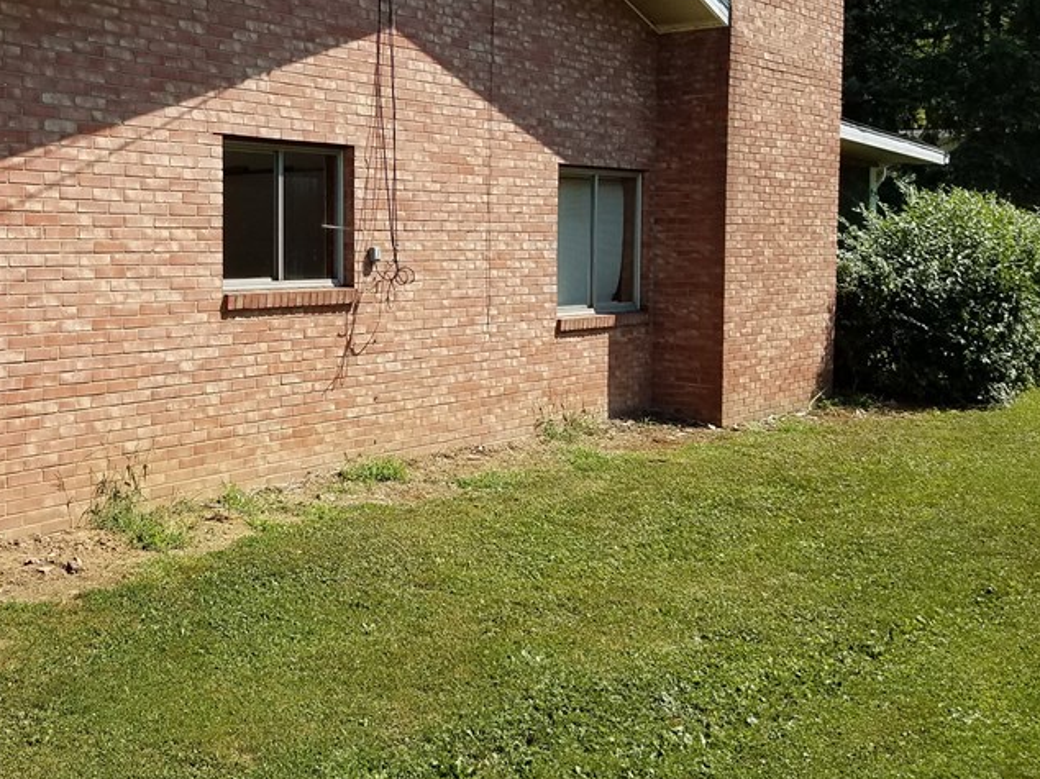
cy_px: 262
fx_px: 1261
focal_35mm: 42
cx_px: 295
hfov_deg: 43.7
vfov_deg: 34.0
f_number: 1.7
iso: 40
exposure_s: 1/1456
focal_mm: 4.2
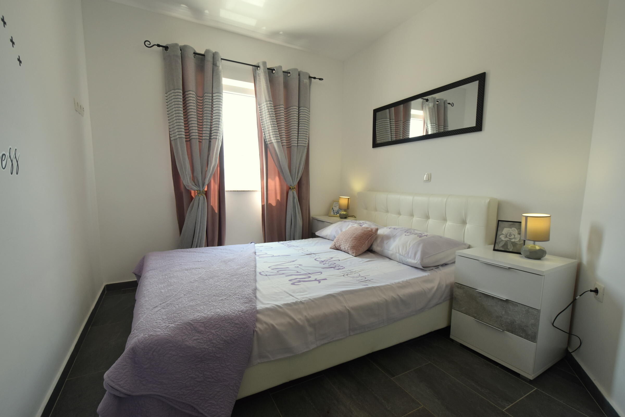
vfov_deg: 77.3
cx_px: 312
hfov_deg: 100.4
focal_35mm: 15
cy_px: 208
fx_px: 260
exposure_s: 1/125
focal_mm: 10
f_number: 5.6
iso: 400
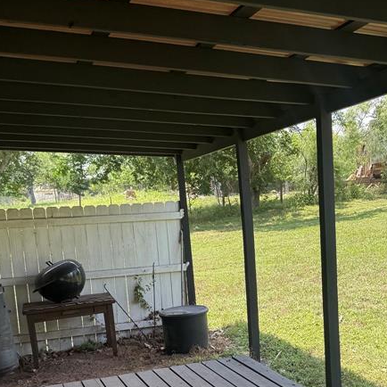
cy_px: 294
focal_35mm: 50
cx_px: 267
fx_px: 632
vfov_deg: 33.3
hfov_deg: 33.6
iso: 80
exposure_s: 1/909
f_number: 1.78
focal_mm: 6.76
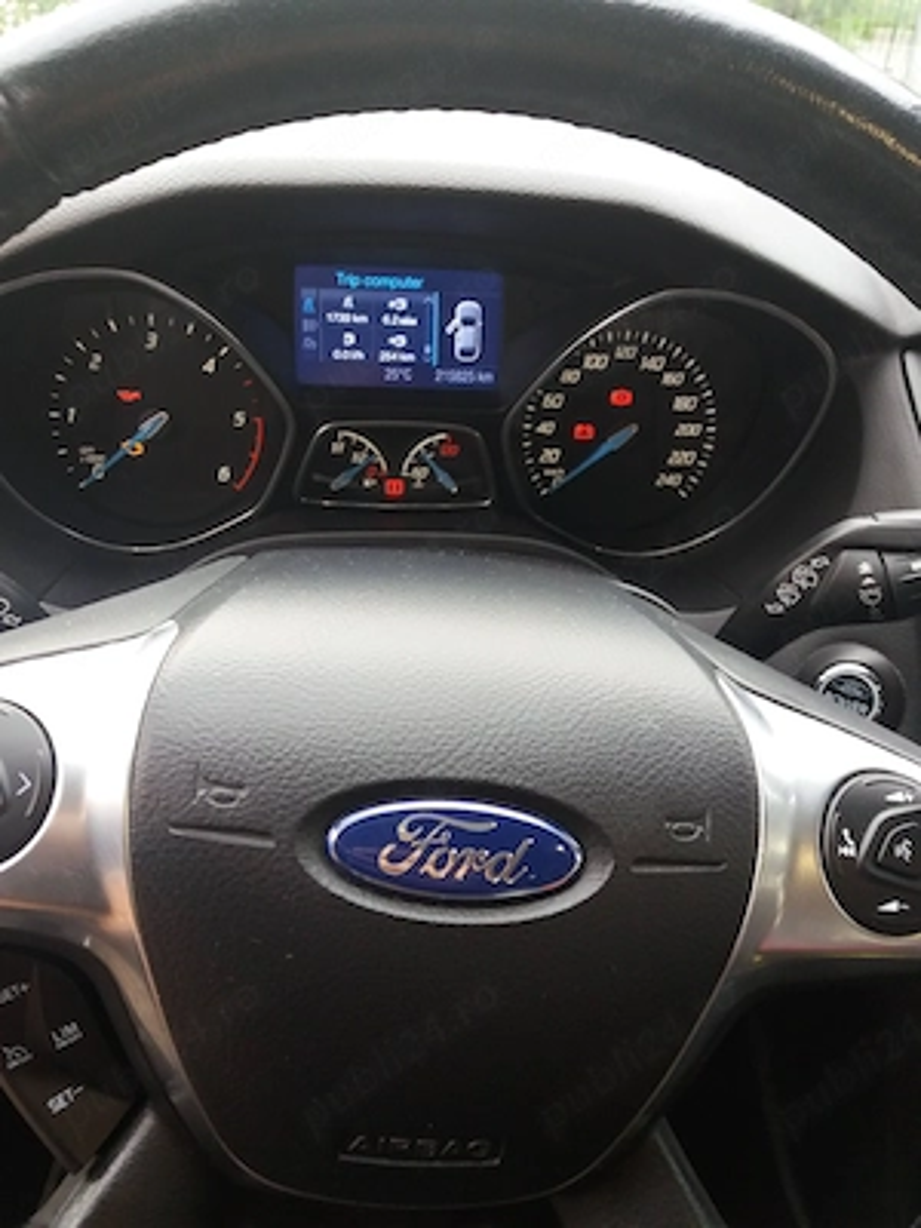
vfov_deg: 63.4
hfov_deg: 49.7
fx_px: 993
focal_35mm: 28
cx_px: 460
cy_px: 614
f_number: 1.9
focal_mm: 3.7
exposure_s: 1/33
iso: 100
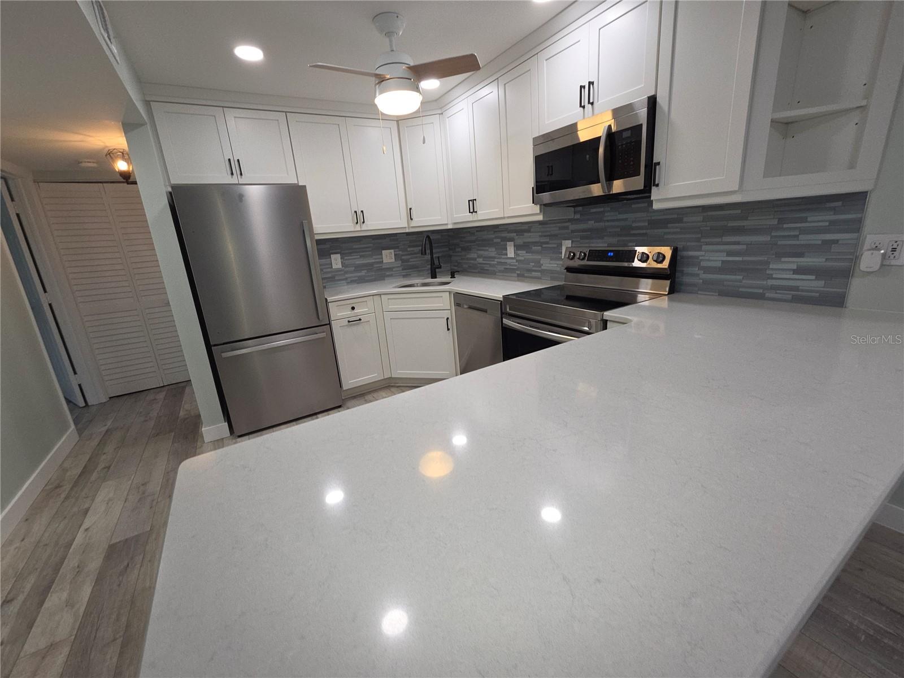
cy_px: 339
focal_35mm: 13
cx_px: 452
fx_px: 339
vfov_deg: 89.9
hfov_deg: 106.2
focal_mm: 2.2
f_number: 2.2
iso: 64
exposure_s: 1/60
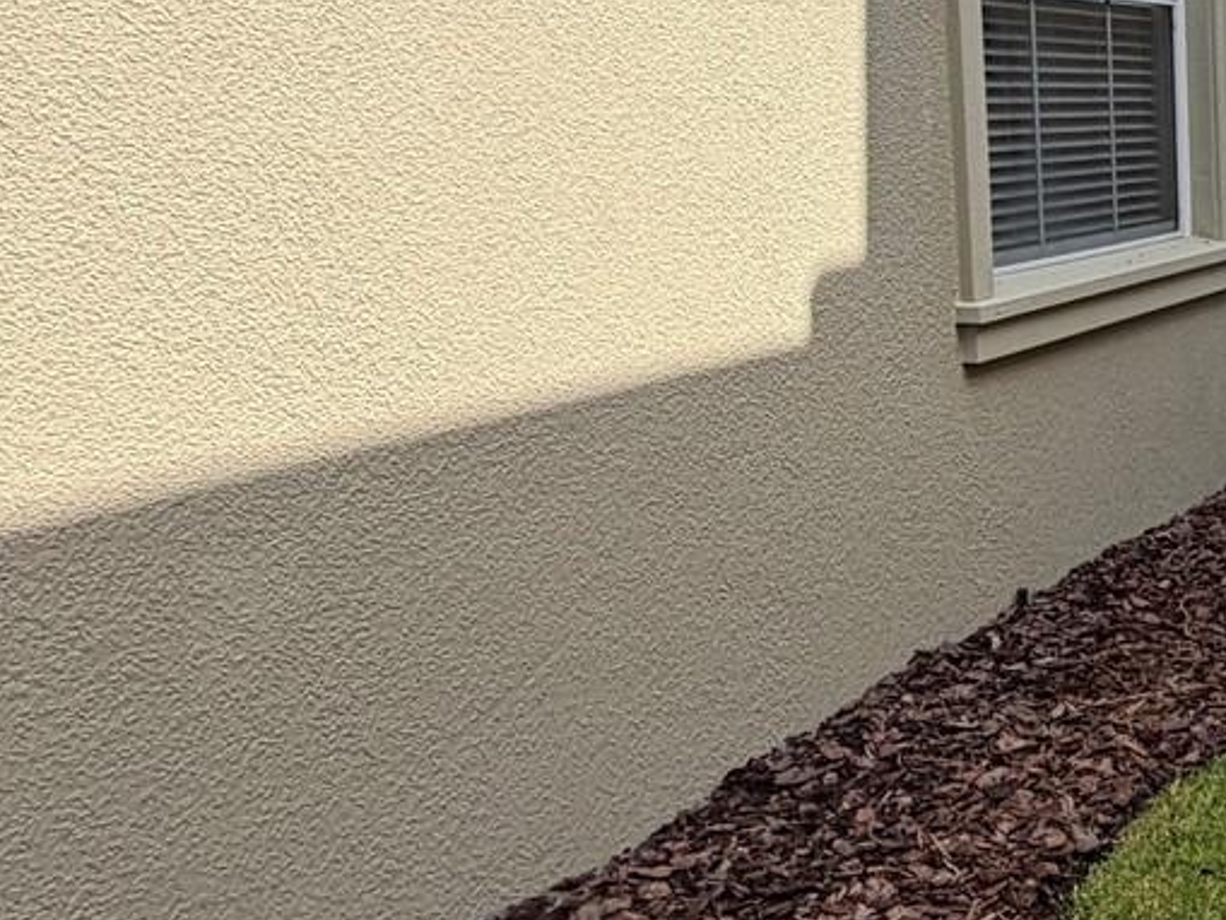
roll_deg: -0.8
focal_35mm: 44
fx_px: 1559
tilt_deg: -8.0
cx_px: 1826
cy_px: 277
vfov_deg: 32.5
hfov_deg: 28.5
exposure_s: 1/770
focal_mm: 2.22
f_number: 2.2
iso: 32
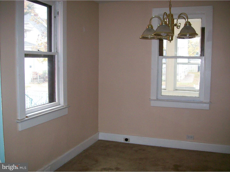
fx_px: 239
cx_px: 115
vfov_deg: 39.7
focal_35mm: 36
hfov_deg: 51.4
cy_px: 86
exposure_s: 1/64
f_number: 2.7
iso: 140
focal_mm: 6
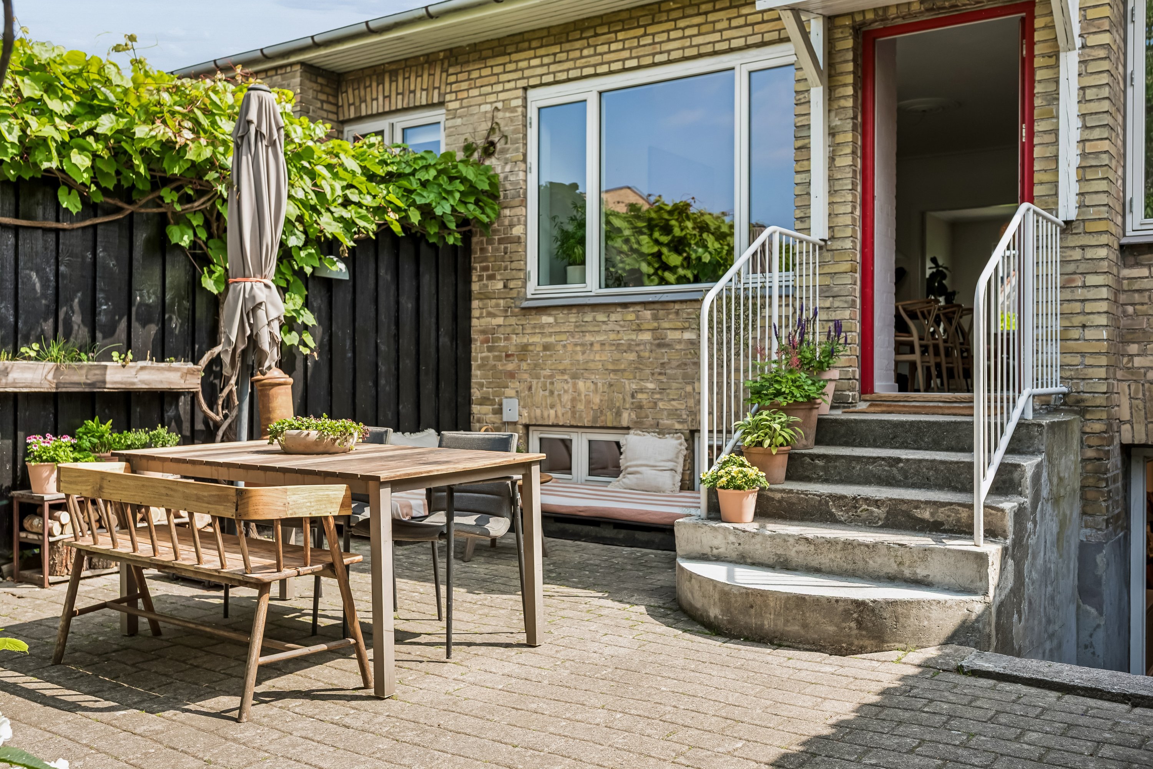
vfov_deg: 37.9
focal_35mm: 35
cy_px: 384
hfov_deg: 54.4
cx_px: 576
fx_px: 1121
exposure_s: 1/250
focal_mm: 35
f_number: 8
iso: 200
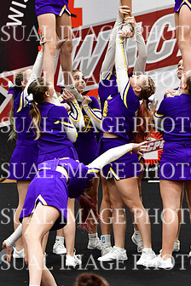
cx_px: 127
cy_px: 56
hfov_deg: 5.2
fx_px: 2101
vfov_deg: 7.8
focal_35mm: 264
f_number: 3.5
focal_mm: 102
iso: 5000
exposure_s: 1/500
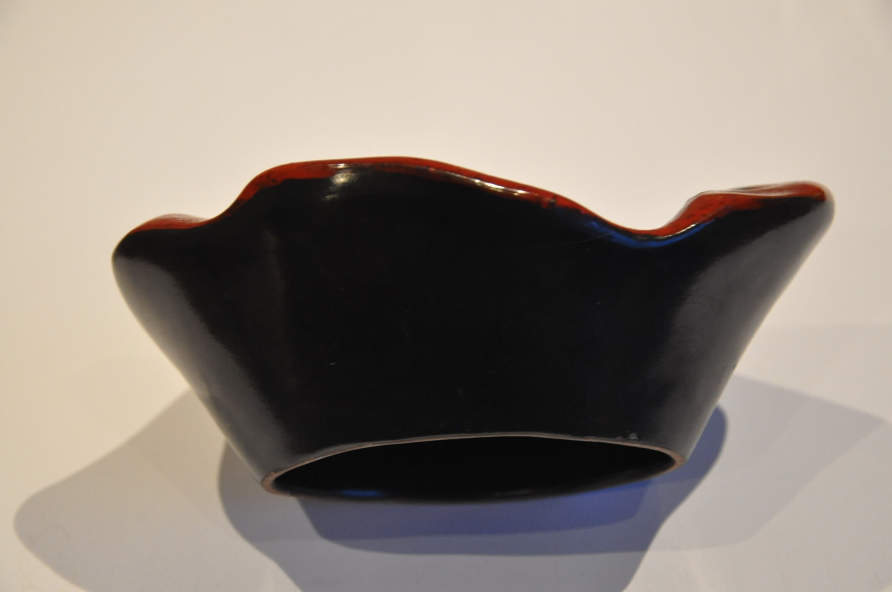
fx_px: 2302
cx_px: 446
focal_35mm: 93
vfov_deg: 14.7
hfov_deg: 21.9
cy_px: 296
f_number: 5.3
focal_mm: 62
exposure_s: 1/30
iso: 1600
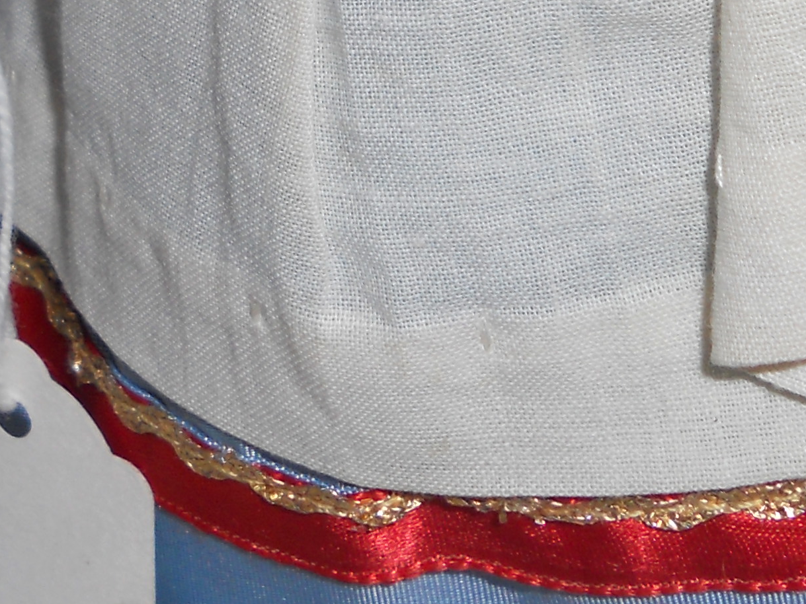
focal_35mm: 105
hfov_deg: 18.6
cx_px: 230
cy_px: -223
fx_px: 2445
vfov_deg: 13.5
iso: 80
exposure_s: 1/25
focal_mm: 5.8
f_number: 8.8
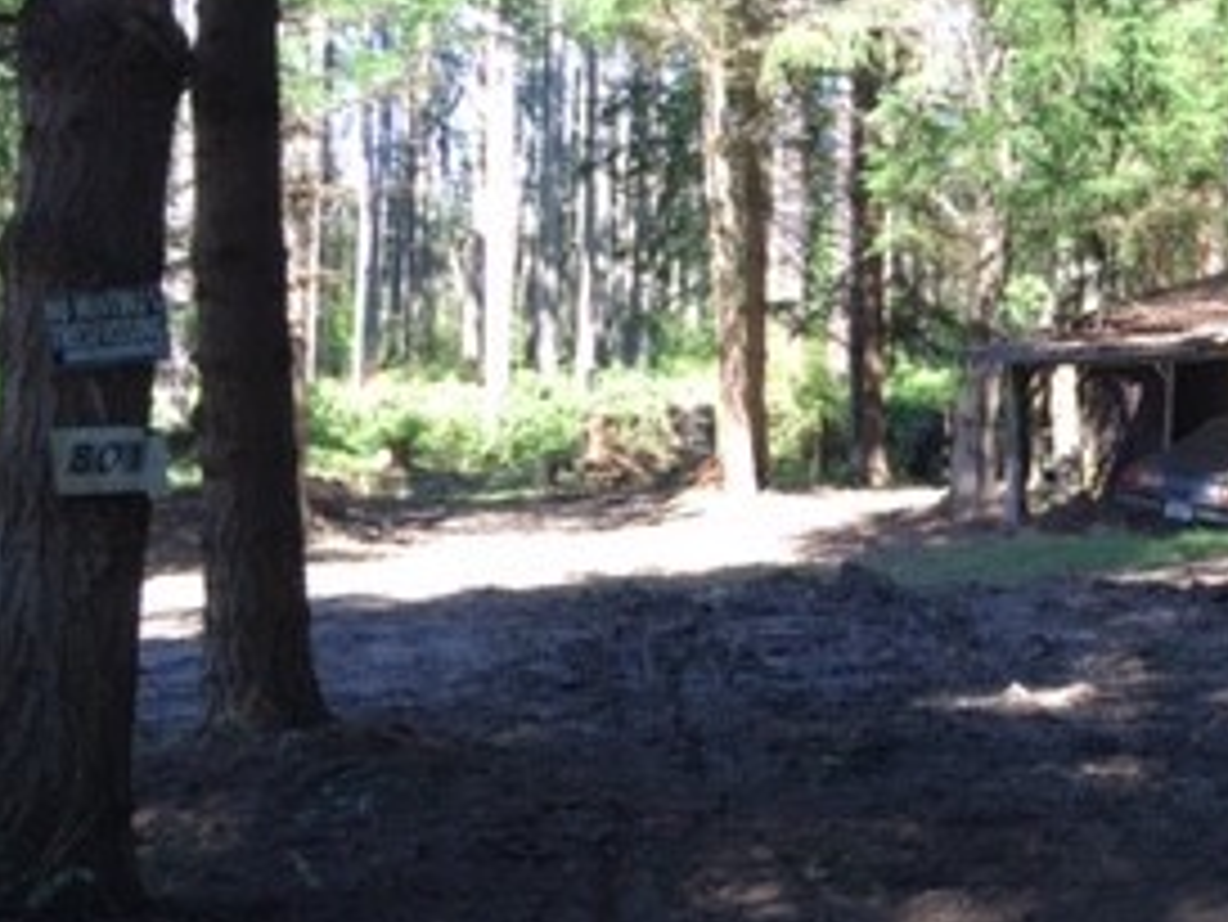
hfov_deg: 27.1
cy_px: 382
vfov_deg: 21.6
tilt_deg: -0.3
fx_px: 2413
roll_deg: -0.6
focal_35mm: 68
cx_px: 1210
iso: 32
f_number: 2.2
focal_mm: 4.15
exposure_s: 1/120
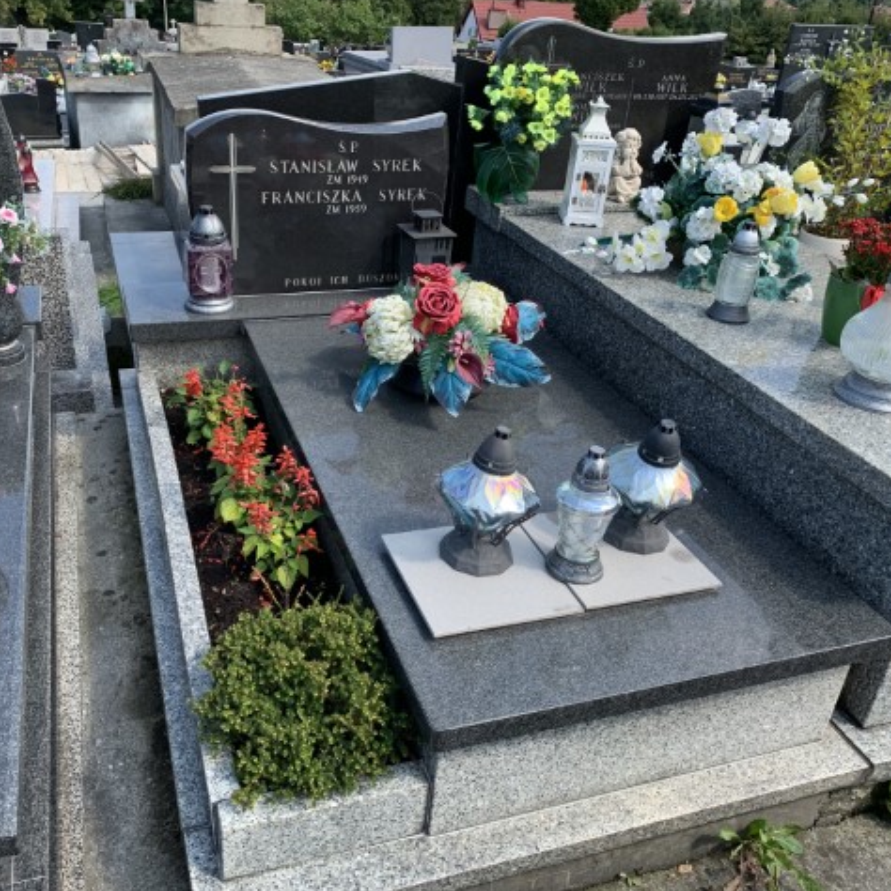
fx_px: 903
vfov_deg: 52.5
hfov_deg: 52.3
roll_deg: -1.4
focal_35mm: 31
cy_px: 444
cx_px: 376
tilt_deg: -27.5
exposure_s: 1/656
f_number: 1.8
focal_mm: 4.25
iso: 25
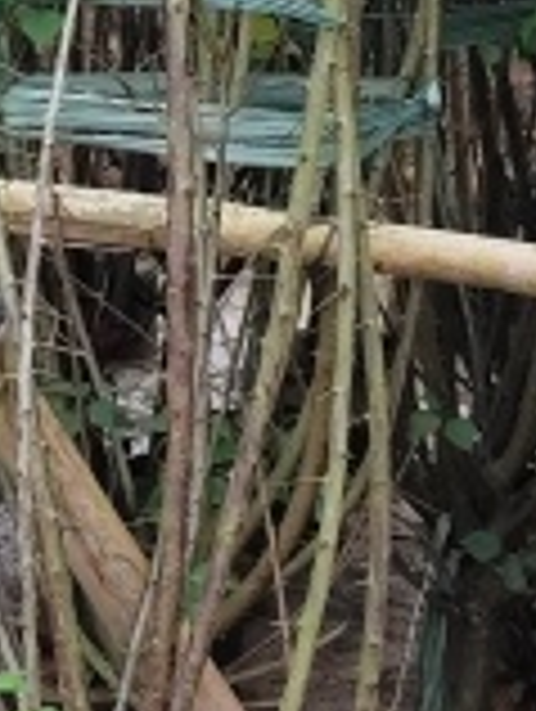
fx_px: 3191
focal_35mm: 155
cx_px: -90
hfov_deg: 9.5
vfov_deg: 12.6
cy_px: 52
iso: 50
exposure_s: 1/319
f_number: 1.65
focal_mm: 6.19
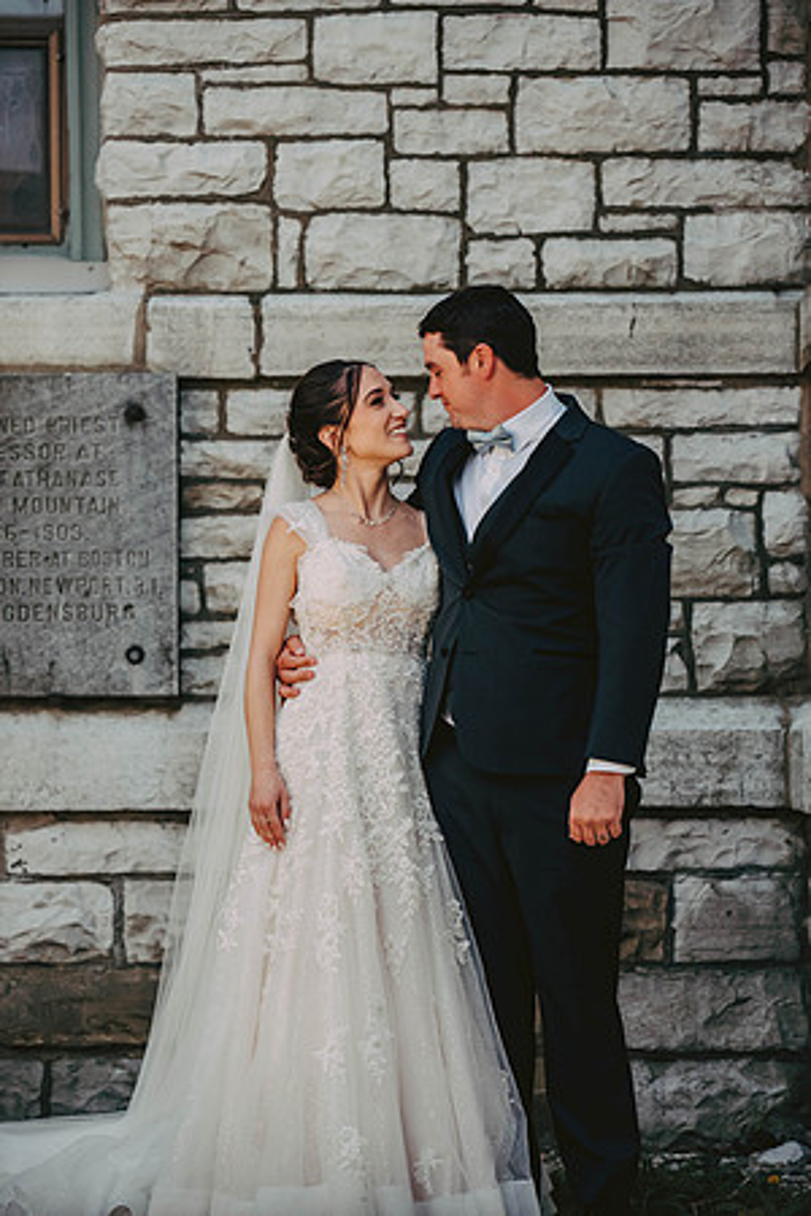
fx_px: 3920
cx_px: 406
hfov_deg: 11.8
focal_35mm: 116
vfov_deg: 17.6
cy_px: 608
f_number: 2.8
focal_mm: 116
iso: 1600
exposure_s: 1/2500
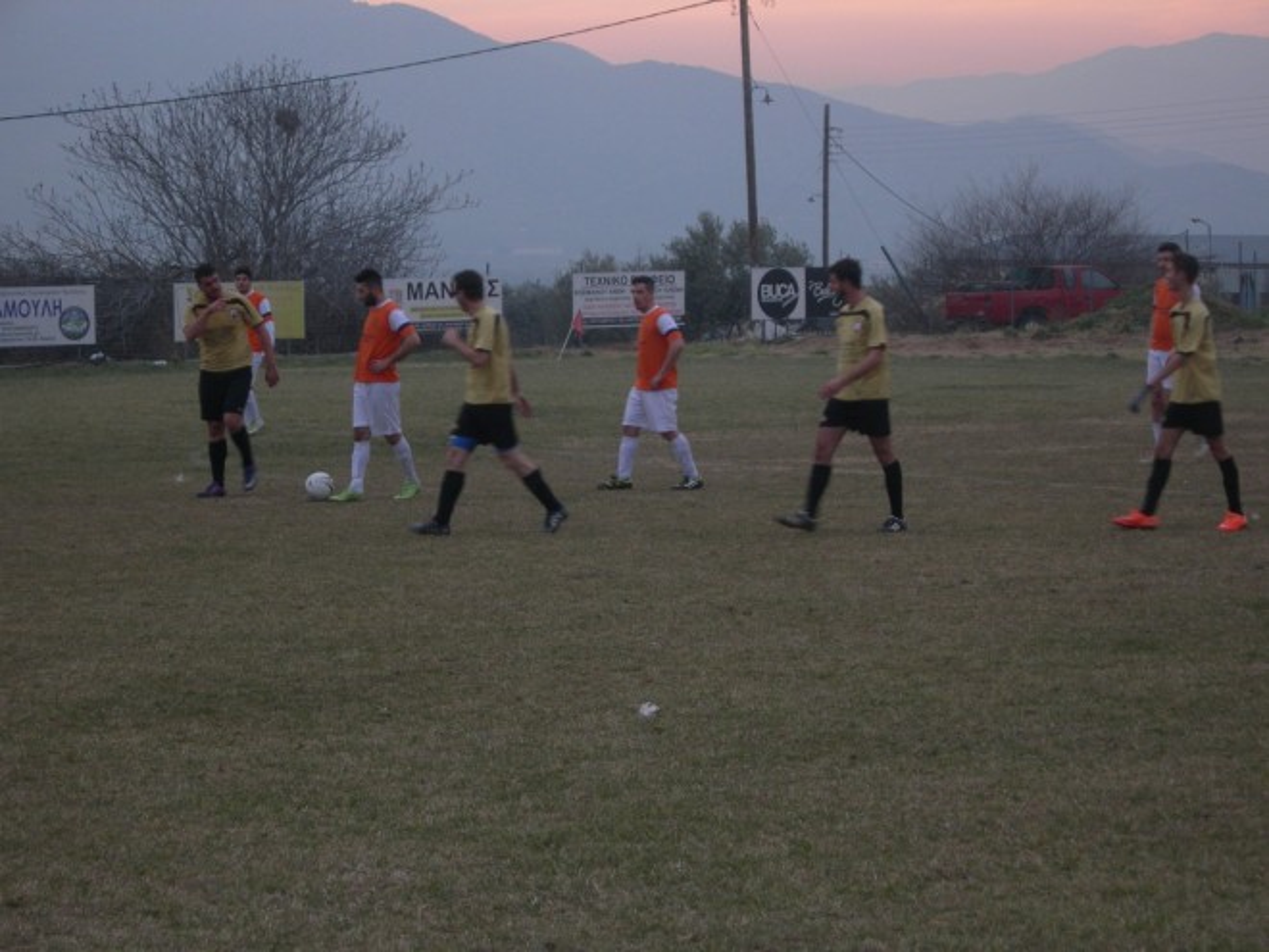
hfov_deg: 17.4
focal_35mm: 113
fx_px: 4143
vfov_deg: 13.1
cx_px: 634
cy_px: 476
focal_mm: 23.4
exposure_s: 1/60.1
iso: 89
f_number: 4.9
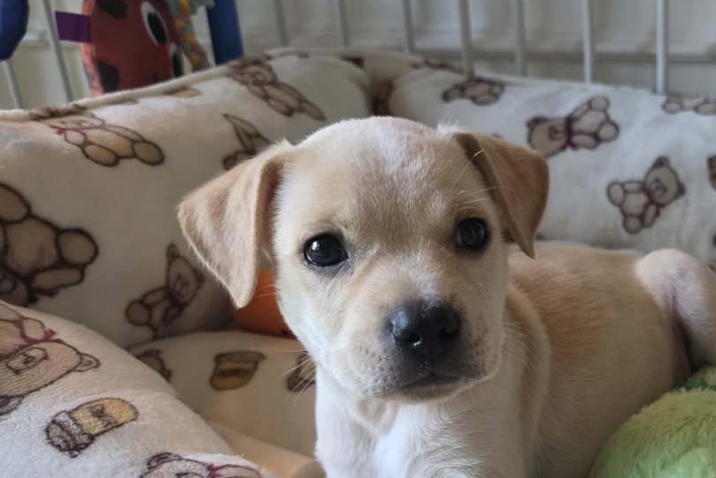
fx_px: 935
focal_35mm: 47
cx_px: 669
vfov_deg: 27.9
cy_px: 397
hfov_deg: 38.5
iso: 640
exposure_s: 1/120
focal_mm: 6.3
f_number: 1.7
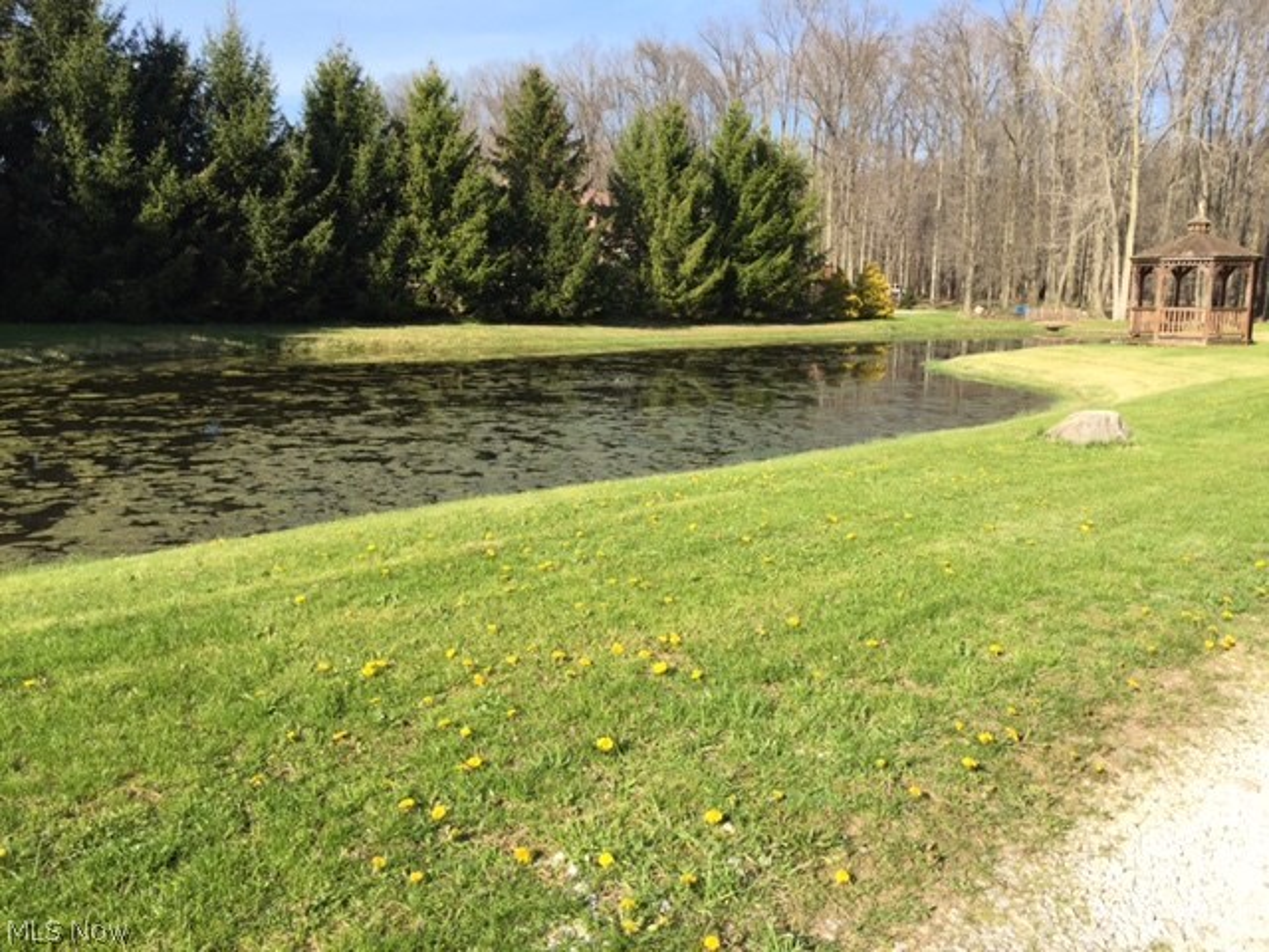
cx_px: 634
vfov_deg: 48.2
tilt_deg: -10.3
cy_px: 476
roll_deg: -1.4
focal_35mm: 29
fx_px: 1063
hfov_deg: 61.7
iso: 32
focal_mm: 4.15
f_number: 2.2
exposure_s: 1/920
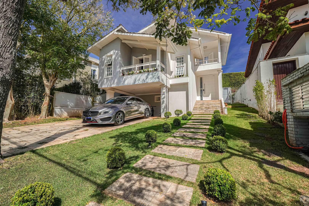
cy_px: 103
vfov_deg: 75.1
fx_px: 134
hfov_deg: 98.2
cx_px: 154
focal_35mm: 16
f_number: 5.6
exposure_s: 1/200
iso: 50
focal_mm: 10.4
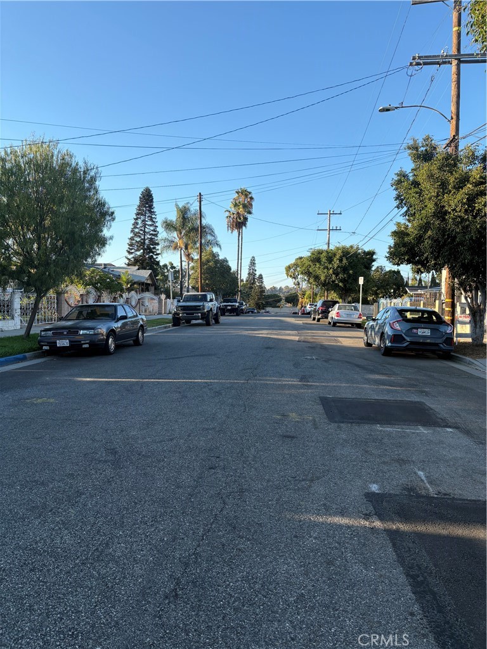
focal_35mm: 26
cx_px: 244
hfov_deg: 53.1
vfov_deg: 67.3
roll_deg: -2.6
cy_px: 324
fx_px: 488
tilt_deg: -2.3
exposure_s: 1/1064
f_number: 1.6
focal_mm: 5.96
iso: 50
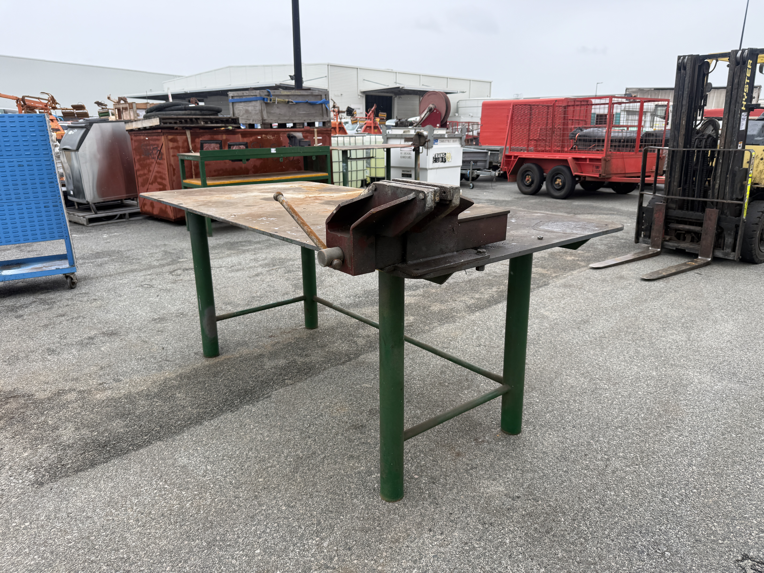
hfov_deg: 71.6
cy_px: 286
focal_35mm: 24
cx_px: 382
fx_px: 530
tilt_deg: -12.9
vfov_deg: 56.8
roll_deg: -0.5
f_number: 1.78
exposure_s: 1/1211
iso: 80
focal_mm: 6.76
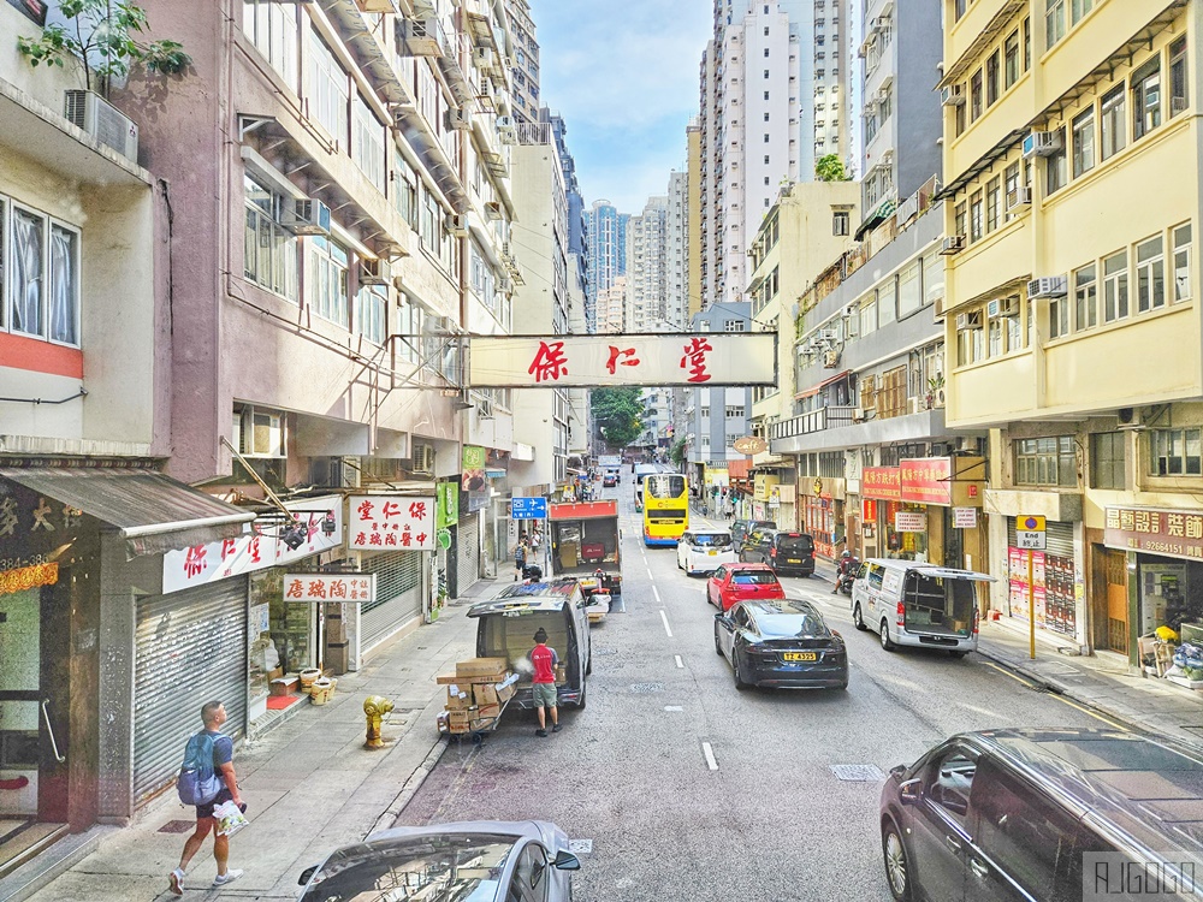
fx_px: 799
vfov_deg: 58.9
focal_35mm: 23
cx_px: 602
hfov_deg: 73.9
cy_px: 451
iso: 80
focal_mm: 5.4
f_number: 1.8
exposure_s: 1/719
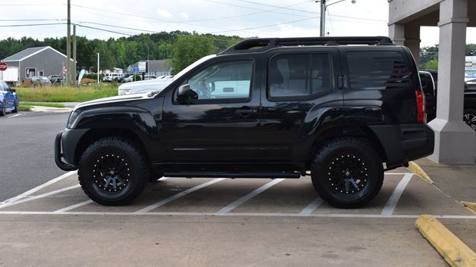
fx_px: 606
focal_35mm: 48
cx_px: 237
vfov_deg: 24.9
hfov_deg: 42.9
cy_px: 107
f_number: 10
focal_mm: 30
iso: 400
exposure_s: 1/200
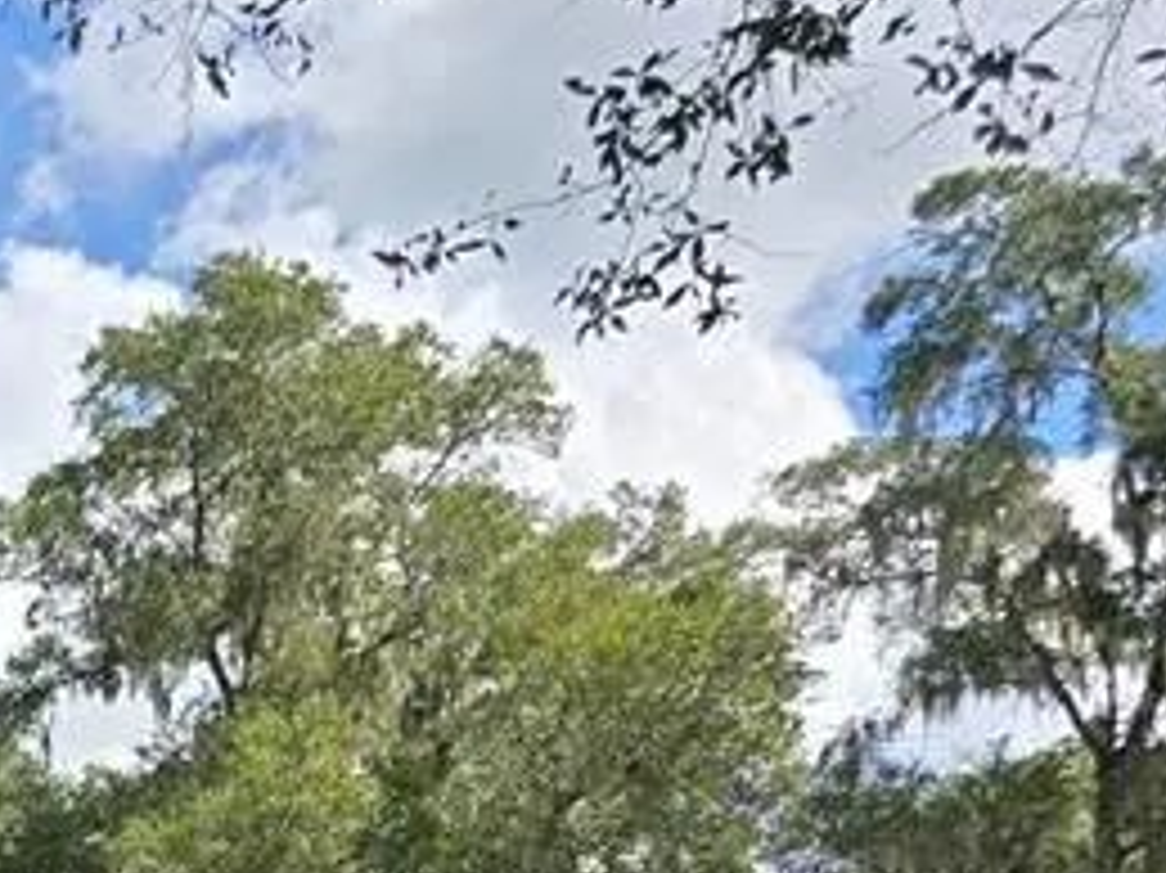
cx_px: -1031
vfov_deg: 14.6
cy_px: 1480
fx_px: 3064
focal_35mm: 91
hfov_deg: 17.0
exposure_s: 1/542
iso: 12
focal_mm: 6.3
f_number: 1.7
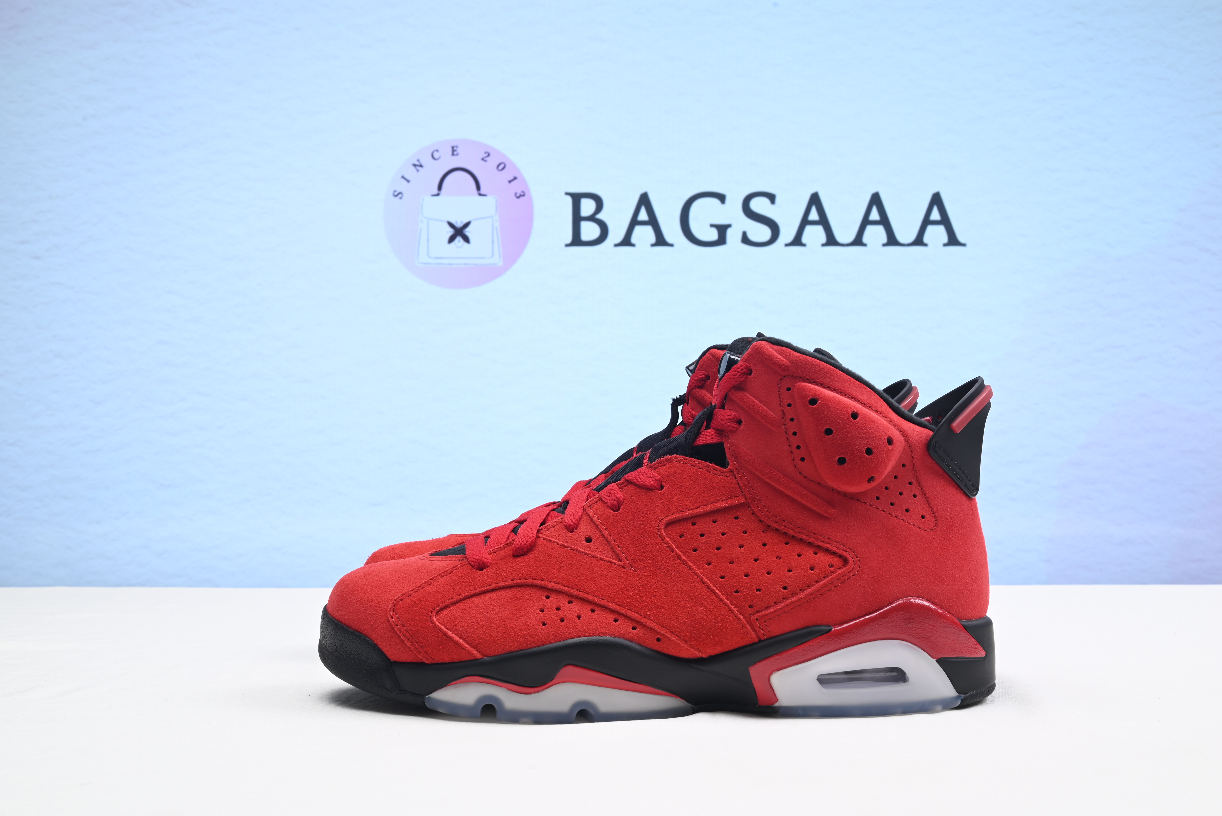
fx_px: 1358
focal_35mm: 40
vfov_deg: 33.4
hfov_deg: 48.4
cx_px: 611
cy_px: 408
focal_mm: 40
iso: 100
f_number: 16
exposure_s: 1/2
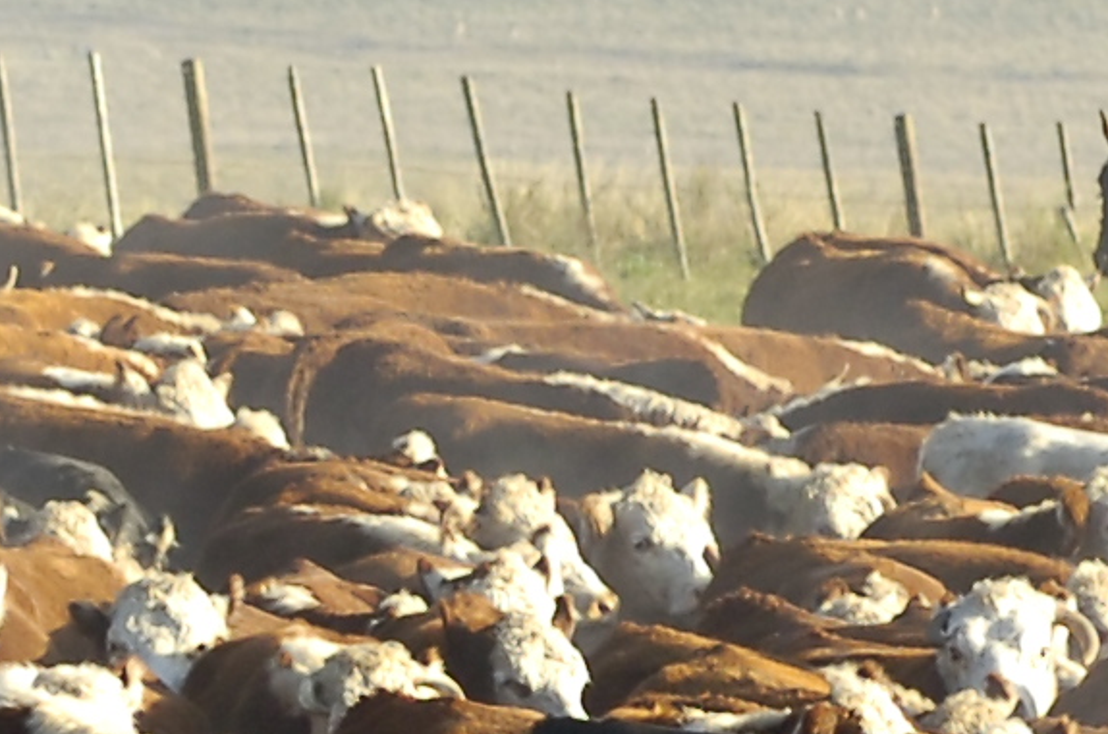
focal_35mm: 708
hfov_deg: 2.9
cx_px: 317
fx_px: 21742
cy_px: 1086
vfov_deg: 1.9
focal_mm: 110
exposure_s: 1/400
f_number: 7.1
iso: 400
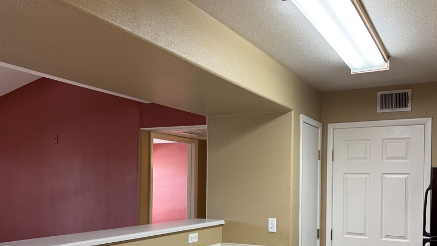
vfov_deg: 35.0
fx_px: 382
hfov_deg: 58.9
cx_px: 267
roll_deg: -0.8
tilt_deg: +0.5
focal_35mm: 33
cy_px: 179
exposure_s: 1/60
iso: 160
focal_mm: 6.76
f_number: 1.78
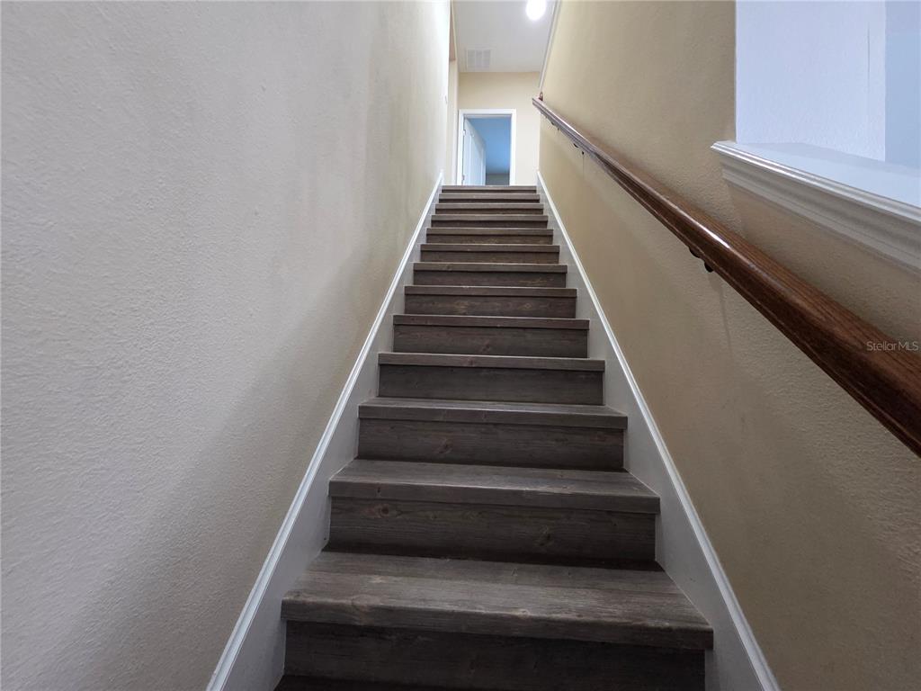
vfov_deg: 89.9
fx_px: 346
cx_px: 460
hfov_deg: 106.2
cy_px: 346
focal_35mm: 13
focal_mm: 2.2
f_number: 2.2
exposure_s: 1/60
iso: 1250
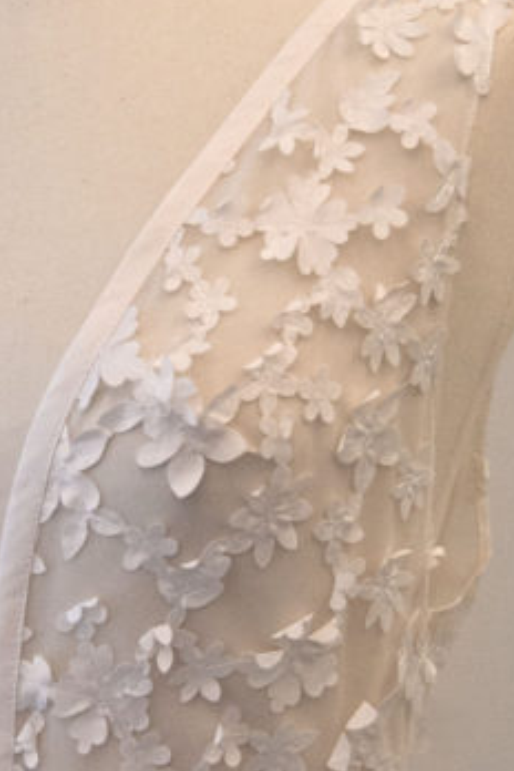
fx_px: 2173
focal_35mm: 101
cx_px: 110
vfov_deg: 20.1
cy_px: 452
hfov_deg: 13.4
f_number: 3.8
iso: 800
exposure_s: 1/80
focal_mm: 23
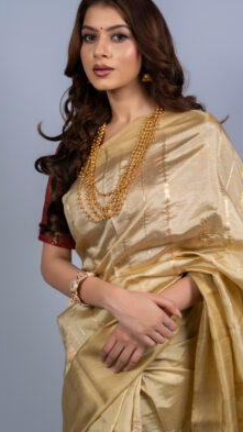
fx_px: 687
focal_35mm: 60
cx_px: 136
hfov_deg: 20.0
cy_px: 212
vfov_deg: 34.9
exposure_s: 1/400
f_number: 2.8
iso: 500
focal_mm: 50
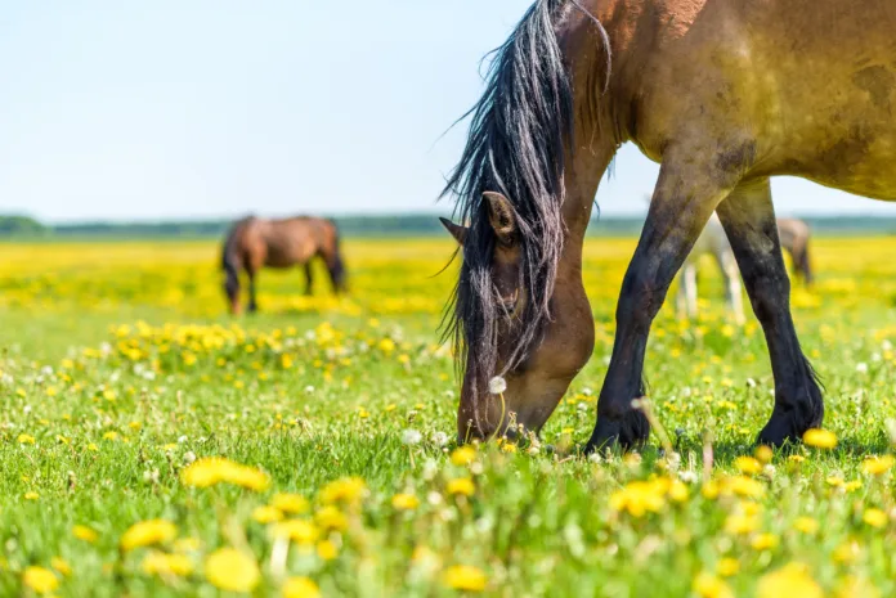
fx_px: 2117
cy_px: 299
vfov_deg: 16.1
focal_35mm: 85
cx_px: 448
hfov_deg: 23.9
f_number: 2.5
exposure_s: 1/3200
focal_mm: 85
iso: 50
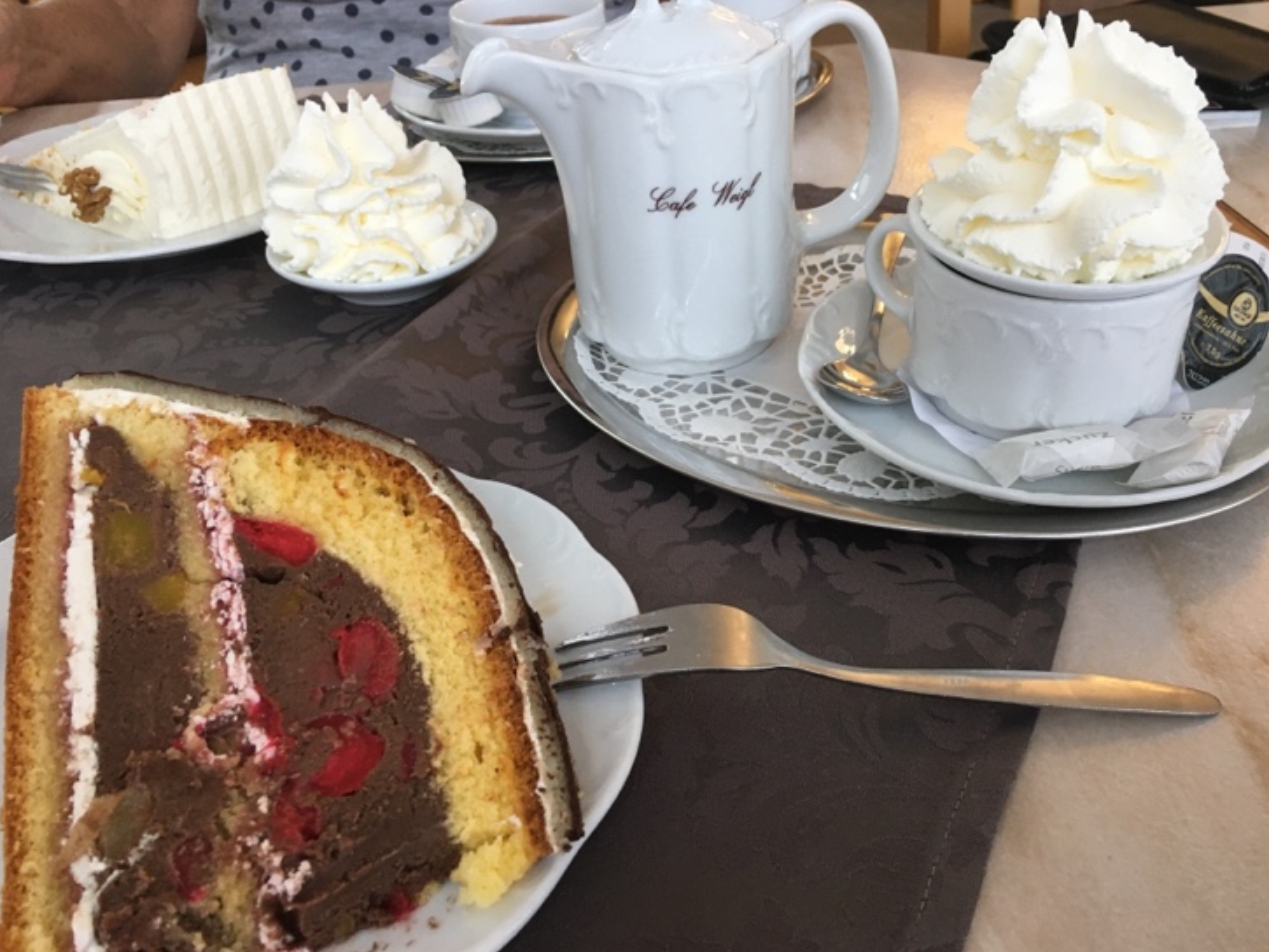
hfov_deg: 56.7
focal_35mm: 32
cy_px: 443
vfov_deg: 44.1
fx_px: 1173
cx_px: 688
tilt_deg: -33.2
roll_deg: +2.5
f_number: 2.2
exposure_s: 1/33
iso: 64
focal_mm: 4.15
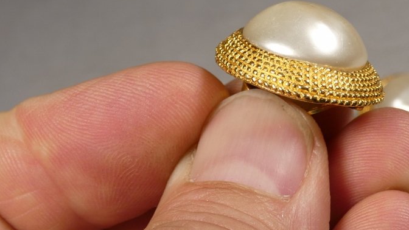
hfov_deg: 25.3
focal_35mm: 83
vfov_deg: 14.5
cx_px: 302
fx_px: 900
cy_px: 75
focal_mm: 9
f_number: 3.9
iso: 80
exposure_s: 1/125
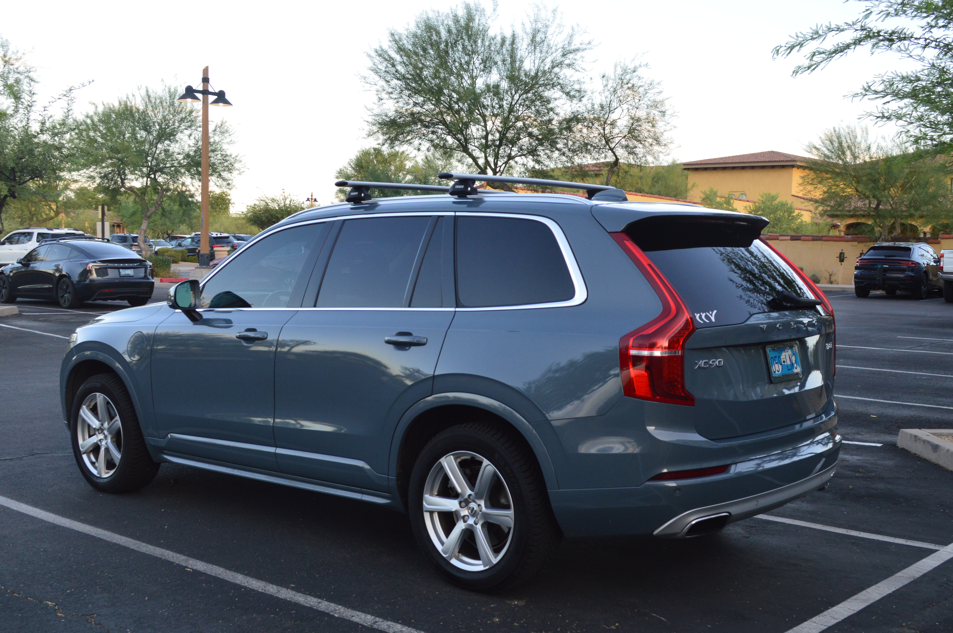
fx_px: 1111
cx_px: 462
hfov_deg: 46.4
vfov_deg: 31.8
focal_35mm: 42
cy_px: 342
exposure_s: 1/125
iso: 400
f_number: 9
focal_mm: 24
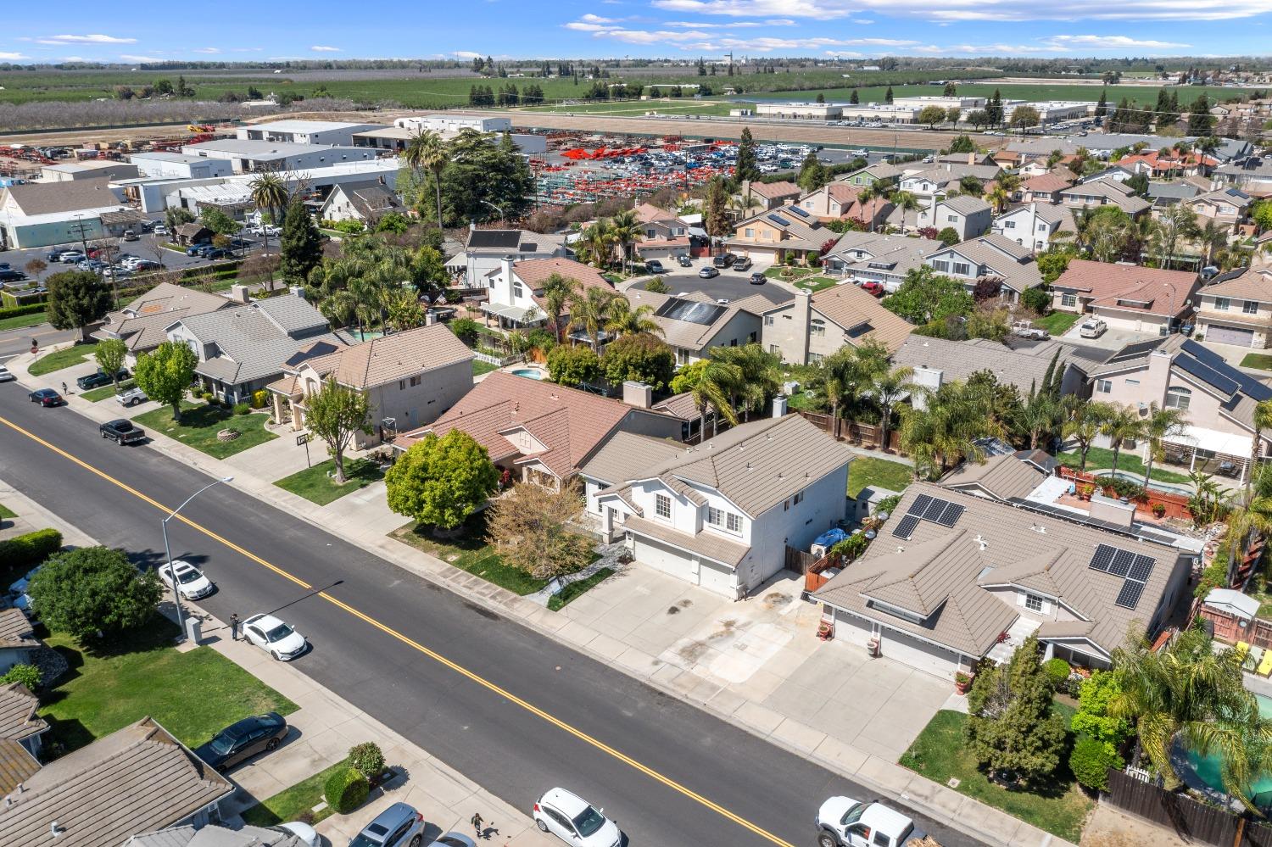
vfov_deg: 46.4
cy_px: 424
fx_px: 989
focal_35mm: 28
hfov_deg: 65.5
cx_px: 636
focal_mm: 10.26
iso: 100
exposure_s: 1/500
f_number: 5.6
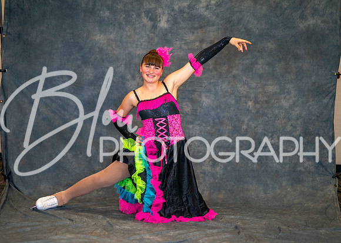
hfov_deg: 21.5
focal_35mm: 93
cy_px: 127
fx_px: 898
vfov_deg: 15.4
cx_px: 151
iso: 320
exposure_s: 1/250
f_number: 1.4
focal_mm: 85
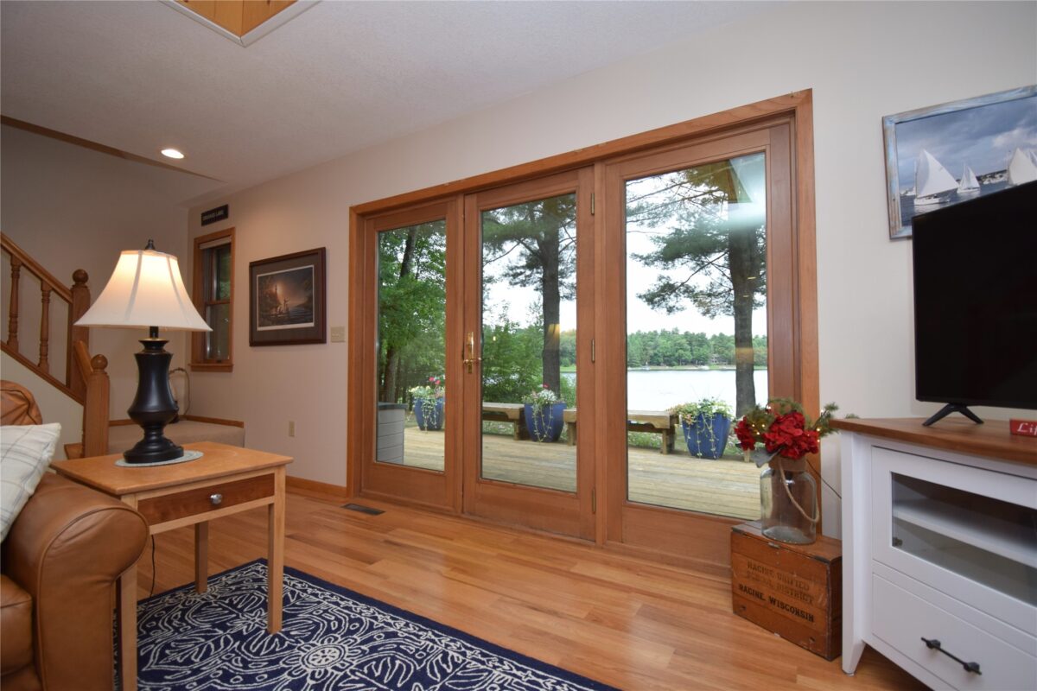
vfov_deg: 77.3
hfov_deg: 100.4
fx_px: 432
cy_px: 346
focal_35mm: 15
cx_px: 518
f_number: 5
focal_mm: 10
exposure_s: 1/100
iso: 400
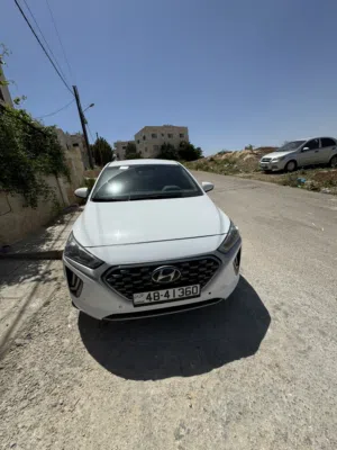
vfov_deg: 102.1
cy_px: 225
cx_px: 168
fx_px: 182
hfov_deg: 85.7
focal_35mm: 14
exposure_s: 1/3906
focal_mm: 2.22
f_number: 2.2
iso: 32
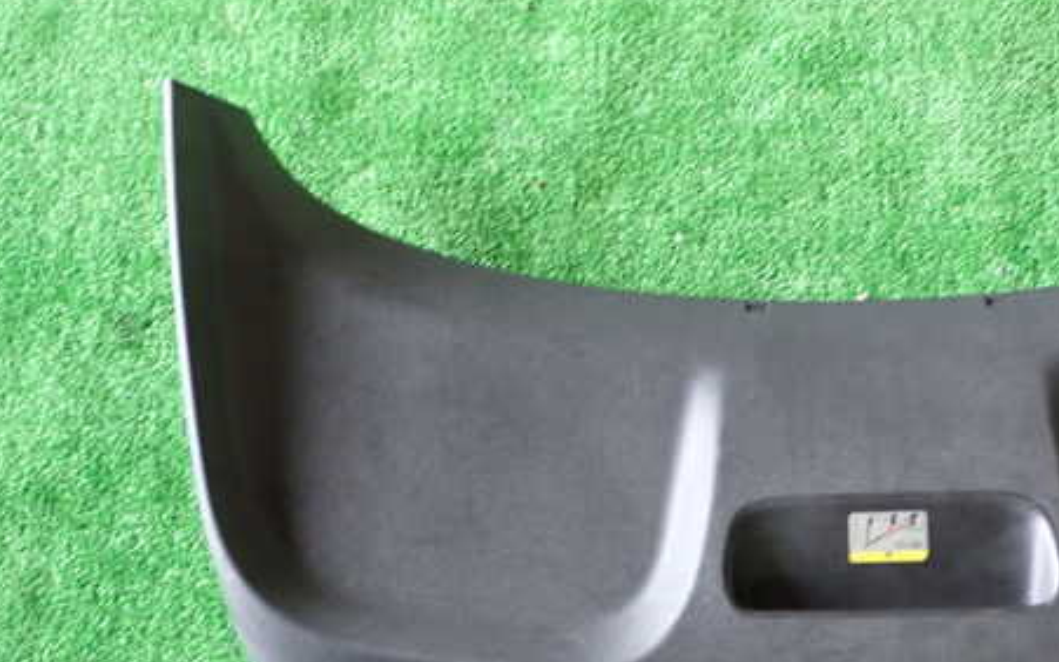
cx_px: 688
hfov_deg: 32.7
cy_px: 439
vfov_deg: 20.9
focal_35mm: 62
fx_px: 1790
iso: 640
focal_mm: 7.84
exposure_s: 1/40
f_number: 2.9
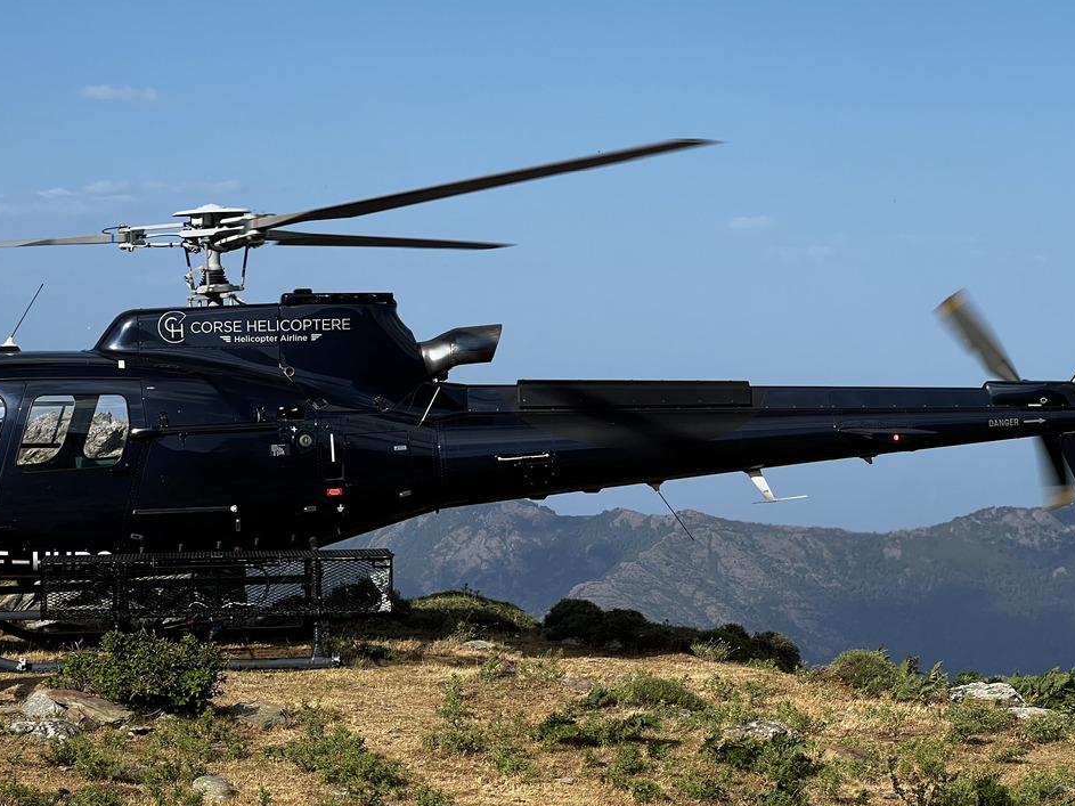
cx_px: 469
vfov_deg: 15.1
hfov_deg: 20.0
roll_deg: +0.1
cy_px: 378
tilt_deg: -2.7
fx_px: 3043
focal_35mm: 98
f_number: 2.8
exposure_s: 1/896
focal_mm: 9
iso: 32
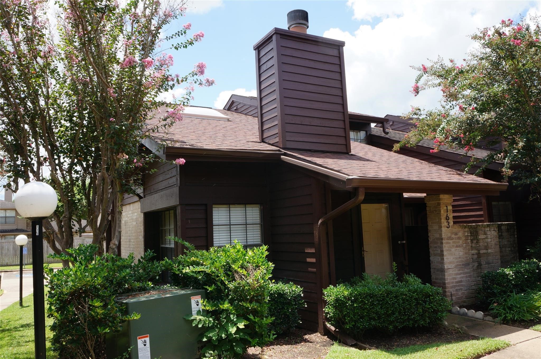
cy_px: 180
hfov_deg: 64.6
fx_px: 428
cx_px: 270
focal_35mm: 28
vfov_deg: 45.5
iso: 100
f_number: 11
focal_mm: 19
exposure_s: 1/60
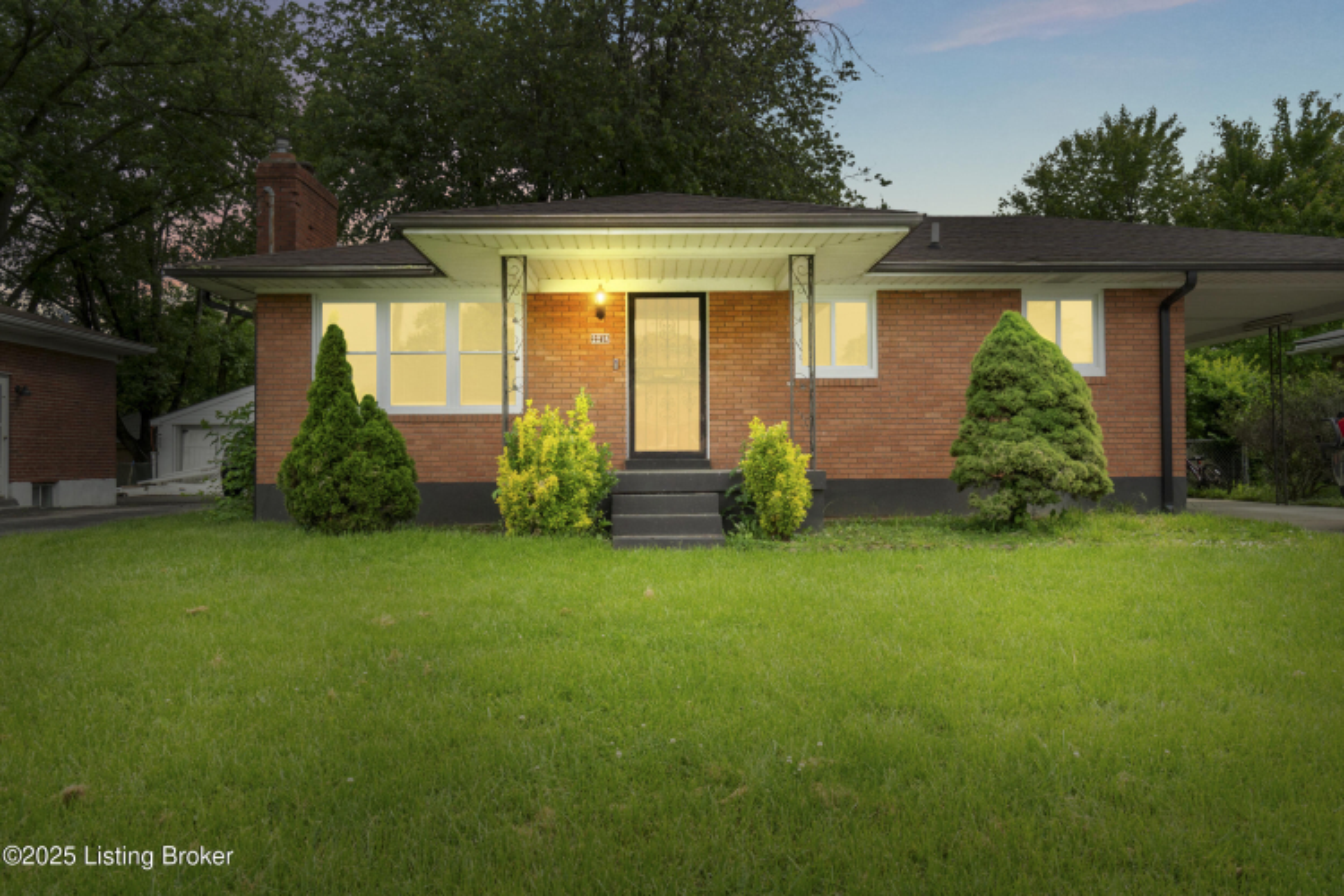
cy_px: 448
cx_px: 672
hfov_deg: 67.4
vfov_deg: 47.9
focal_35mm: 27
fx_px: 1008
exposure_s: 1/320
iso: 400
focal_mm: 18
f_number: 9
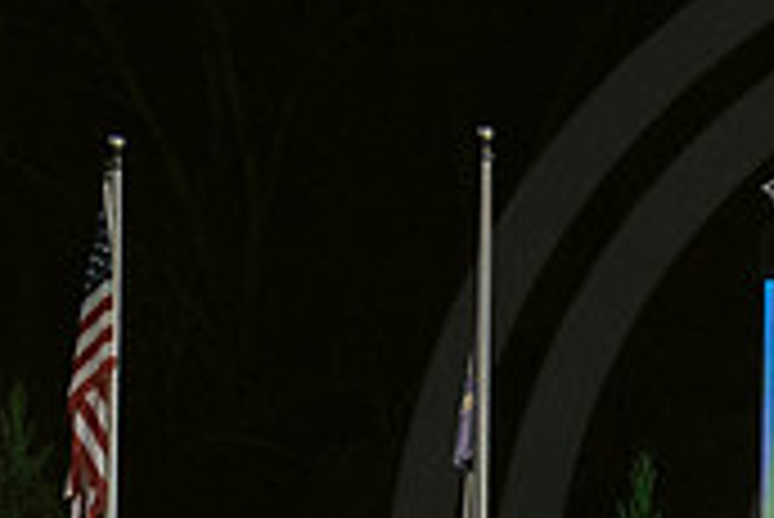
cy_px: 798
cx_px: 1350
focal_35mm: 534
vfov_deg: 2.6
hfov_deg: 3.8
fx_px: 11490
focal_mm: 70
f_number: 3.5
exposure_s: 1/125
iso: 2000
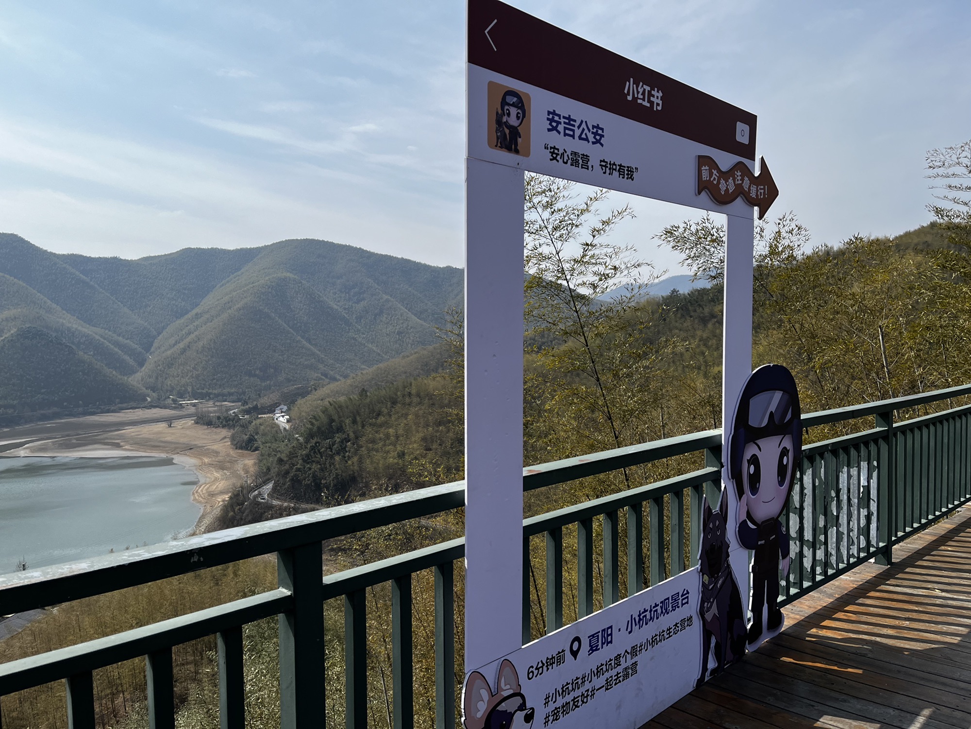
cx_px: 486
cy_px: 364
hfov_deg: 67.3
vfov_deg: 53.1
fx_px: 729
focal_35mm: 26
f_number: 1.6
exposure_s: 1/4651
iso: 50
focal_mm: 5.1
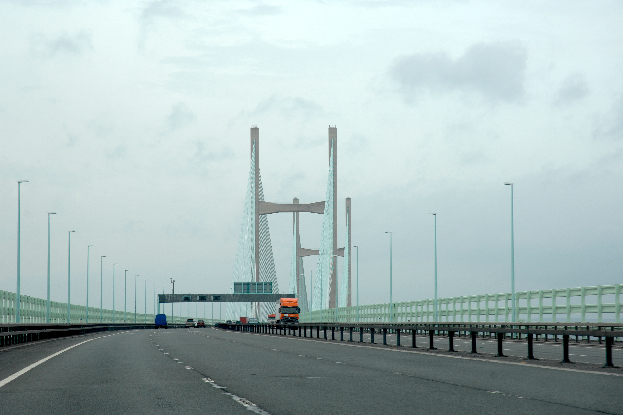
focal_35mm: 107
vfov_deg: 12.8
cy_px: 206
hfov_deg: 19.1
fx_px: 1852
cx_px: 316
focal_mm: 70
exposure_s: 1/180
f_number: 8
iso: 100
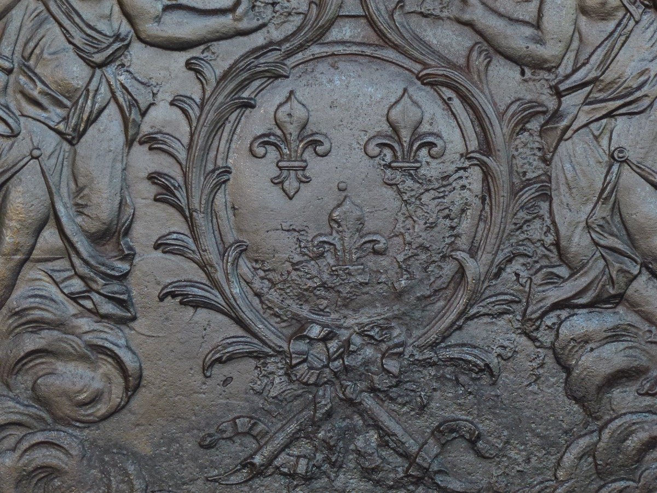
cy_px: 246
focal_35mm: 82
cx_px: 328
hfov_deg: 23.8
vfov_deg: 18.0
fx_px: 1556
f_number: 4.8
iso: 200
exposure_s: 1/30
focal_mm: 14.8
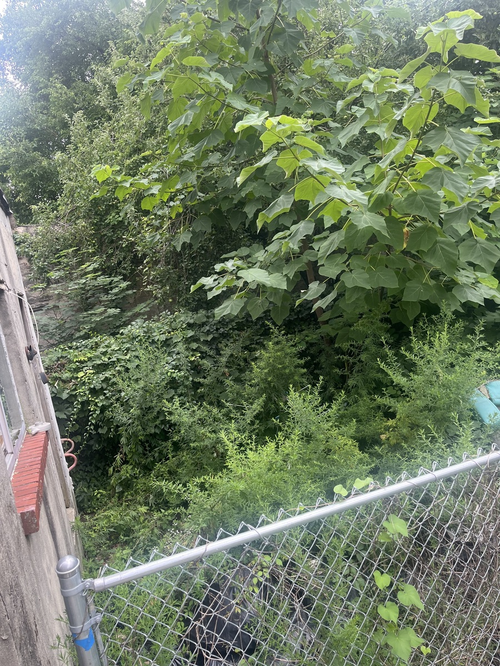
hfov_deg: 53.1
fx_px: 501
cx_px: 250
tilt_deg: -4.5
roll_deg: +7.9
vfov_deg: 67.3
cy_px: 333
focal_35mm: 26
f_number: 1.6
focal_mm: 5.1
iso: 50
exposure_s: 1/316
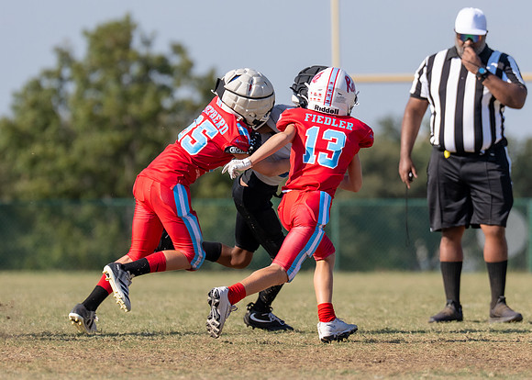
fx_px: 7597
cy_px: 178
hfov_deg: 4.0
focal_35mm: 503
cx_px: 315
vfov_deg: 2.9
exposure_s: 1/1600
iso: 100
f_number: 3.2
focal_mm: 200
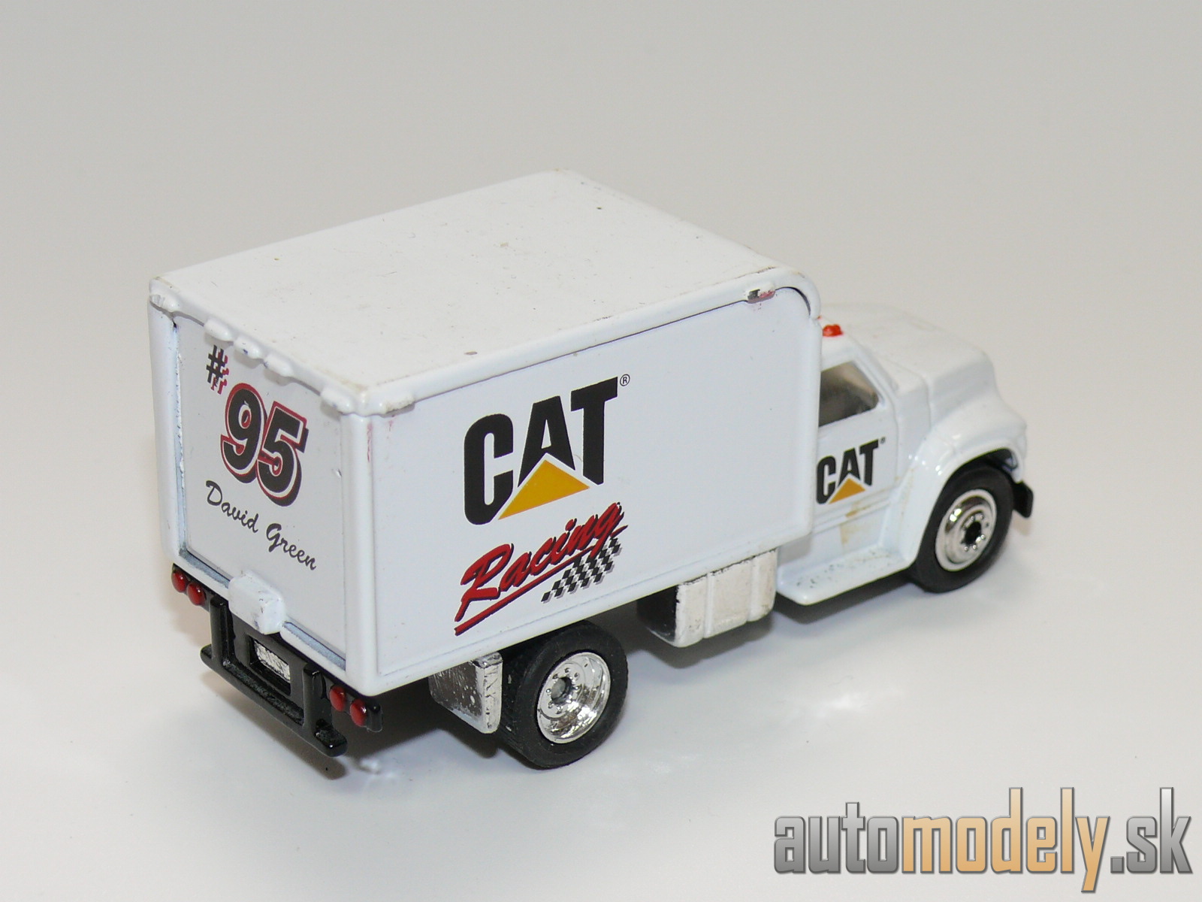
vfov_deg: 16.6
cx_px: 601
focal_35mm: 89
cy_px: 451
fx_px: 3090
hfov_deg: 22.0
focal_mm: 12.4
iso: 100
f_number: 4
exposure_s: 1/30
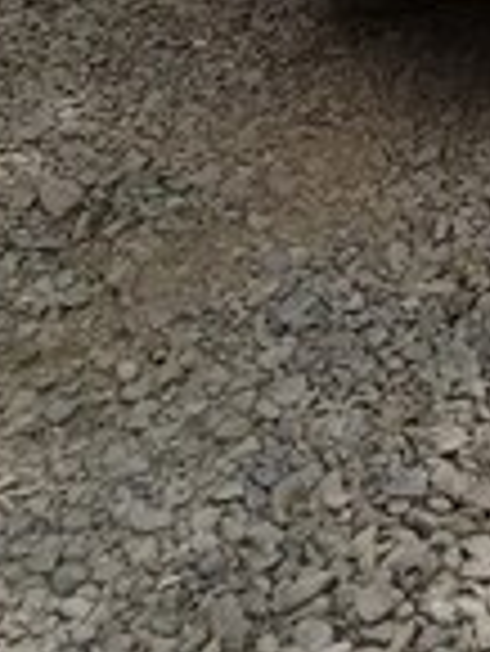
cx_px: 697
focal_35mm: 106
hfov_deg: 13.3
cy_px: -193
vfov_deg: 17.4
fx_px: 1998
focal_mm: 3.3
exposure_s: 1/1613
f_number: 2.2
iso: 50
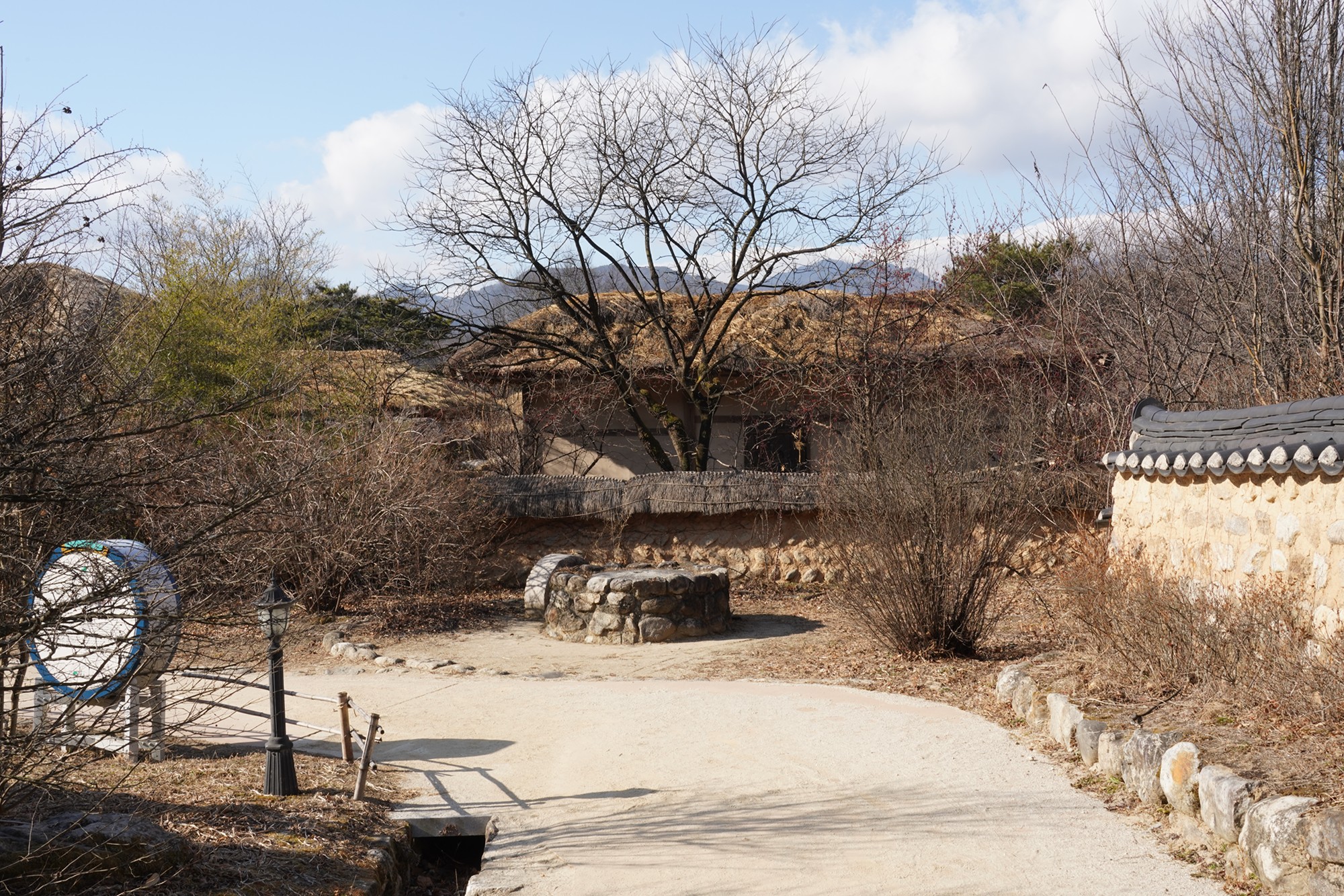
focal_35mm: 37
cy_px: 448
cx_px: 672
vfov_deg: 36.0
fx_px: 1381
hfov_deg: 51.9
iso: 400
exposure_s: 1/100
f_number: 22
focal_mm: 37
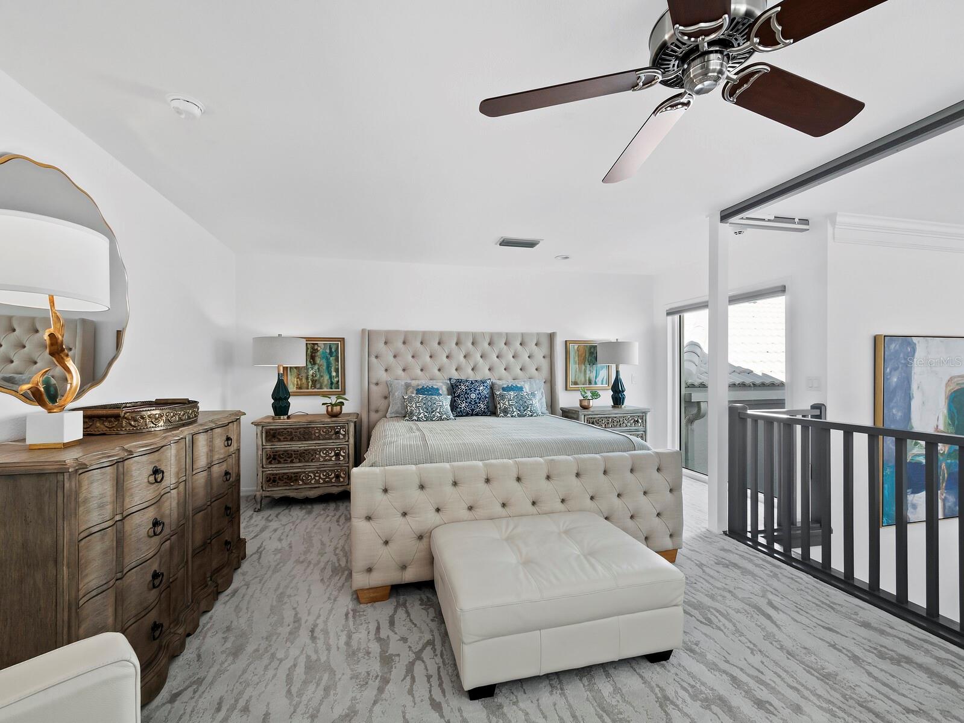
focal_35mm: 14
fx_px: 390
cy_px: 362
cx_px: 482
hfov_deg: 102.1
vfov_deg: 85.7
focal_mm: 7
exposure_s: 1/6
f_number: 11
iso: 400
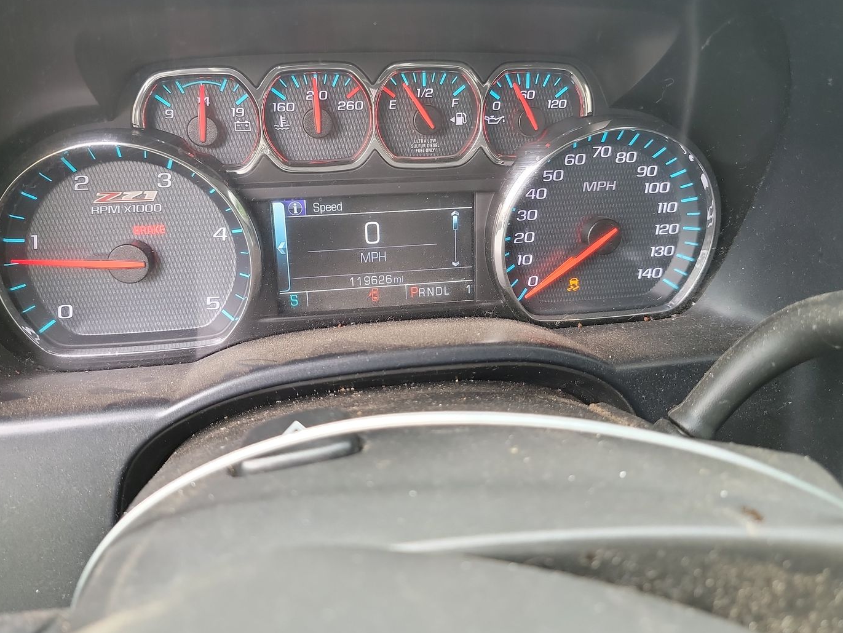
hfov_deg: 63.4
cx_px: 416
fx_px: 682
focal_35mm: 28
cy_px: 277
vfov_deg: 49.6
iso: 269
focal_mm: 6.7
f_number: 1.8
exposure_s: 1/59
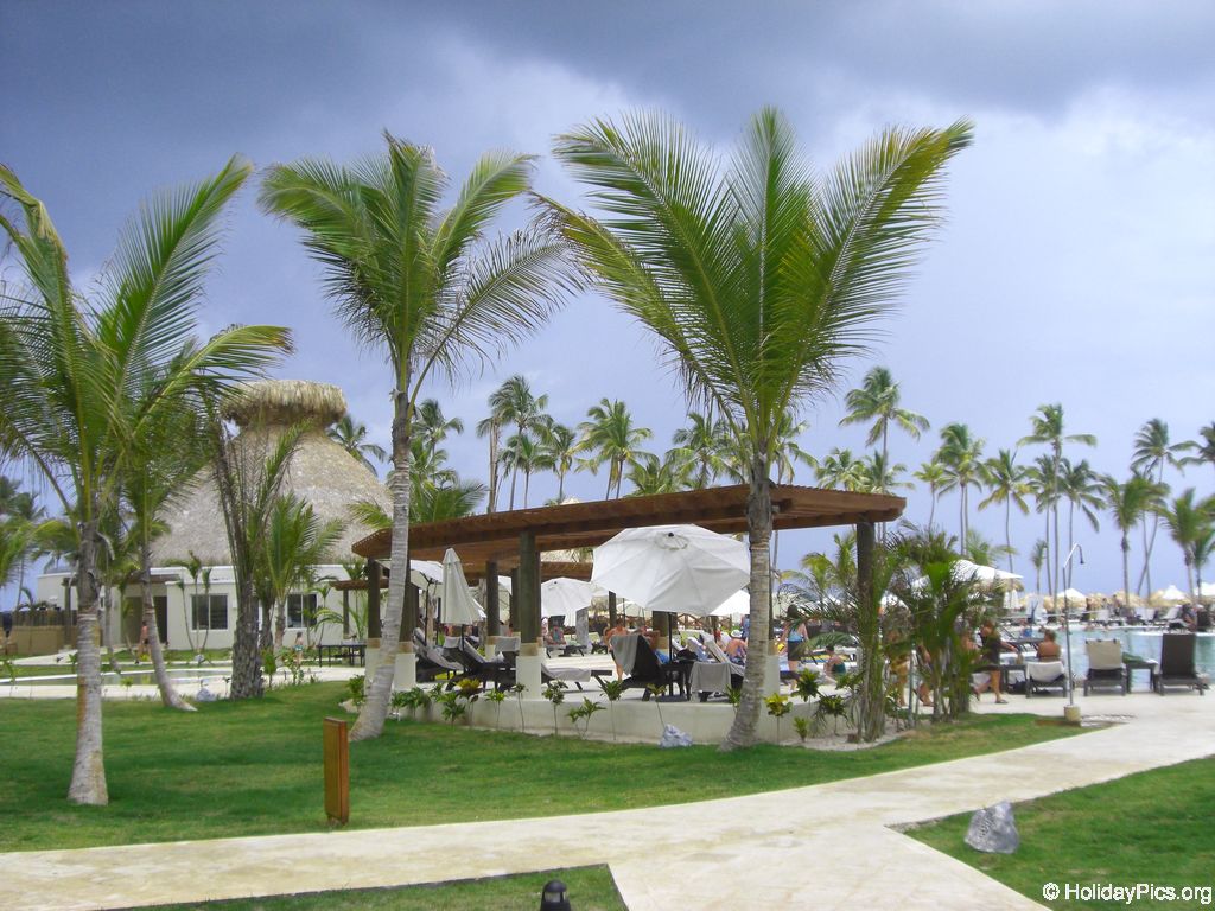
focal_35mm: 38
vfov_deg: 37.7
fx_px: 1334
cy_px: 456
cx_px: 608
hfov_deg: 49.0
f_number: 8
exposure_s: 1/200
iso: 100
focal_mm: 6.2
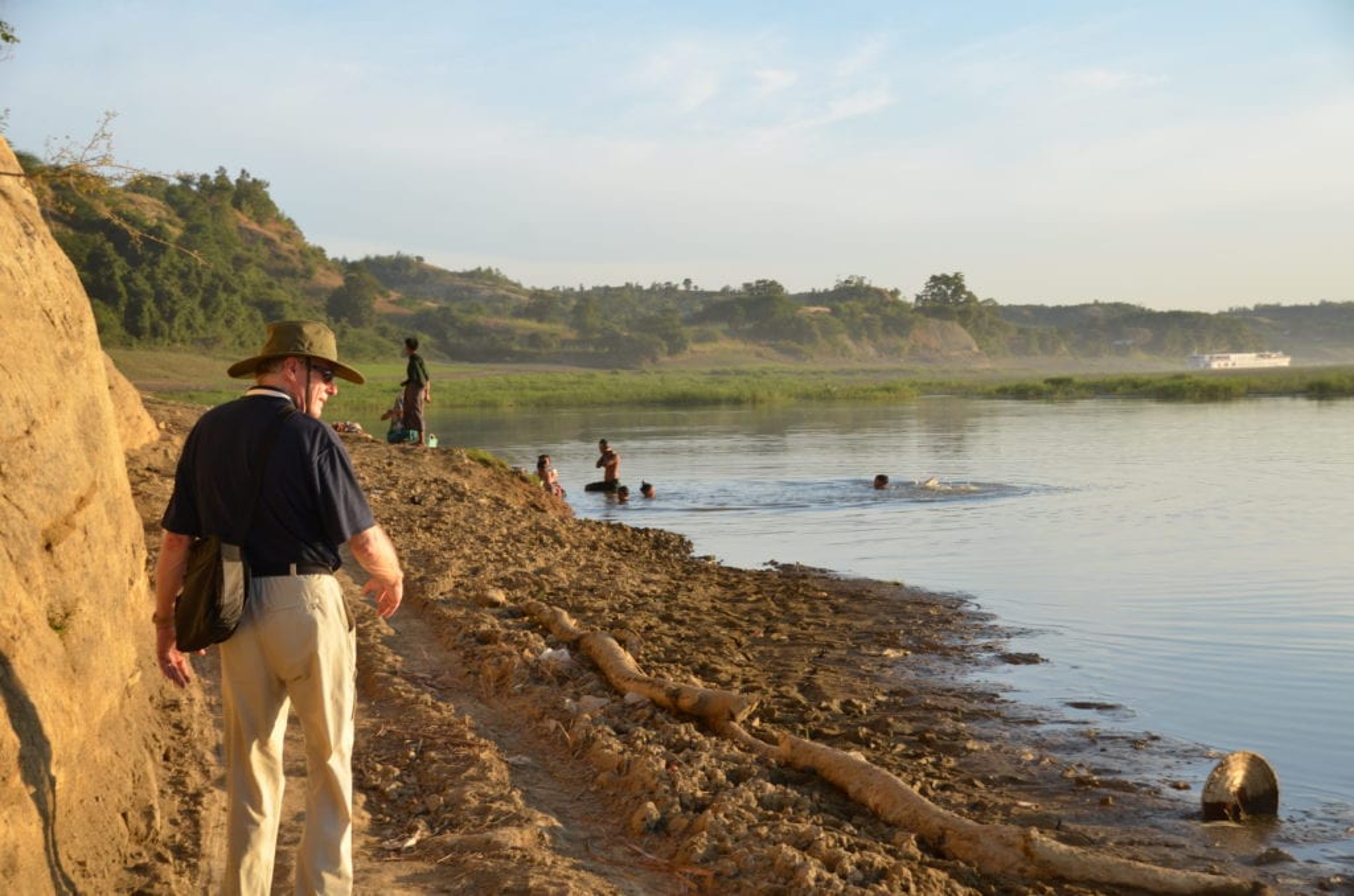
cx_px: 677
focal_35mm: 57
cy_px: 448
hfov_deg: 35.1
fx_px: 2139
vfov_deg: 23.7
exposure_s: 1/250
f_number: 8
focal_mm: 38
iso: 200
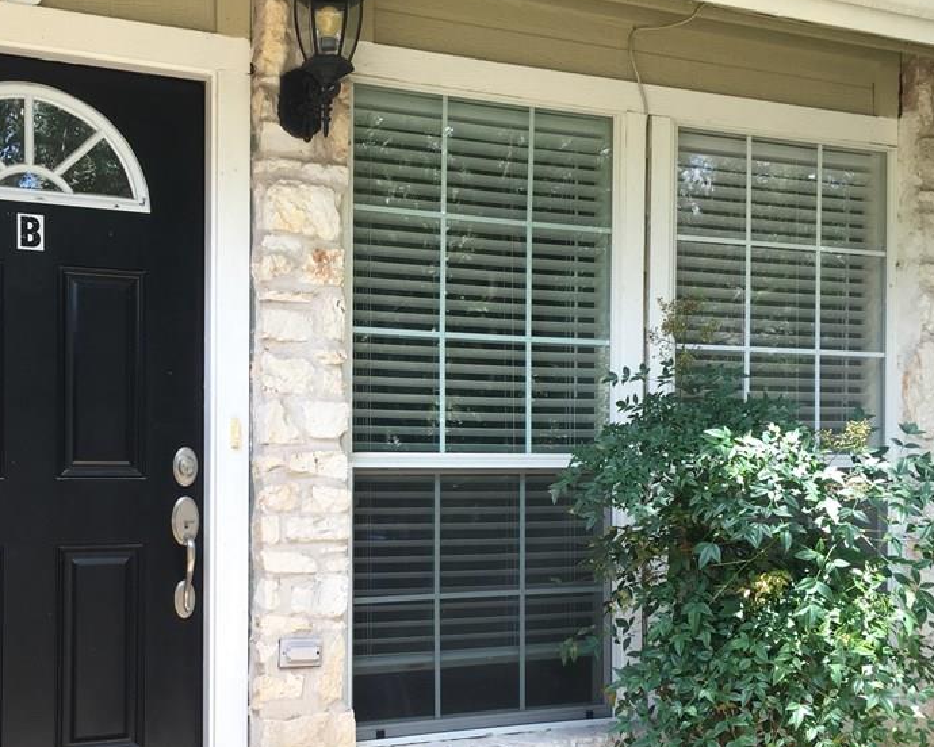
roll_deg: +0.5
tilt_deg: -0.2
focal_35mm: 42
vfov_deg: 35.5
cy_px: 461
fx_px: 1161
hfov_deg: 43.5
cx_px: 356
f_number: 2.2
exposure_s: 1/120
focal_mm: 4.15
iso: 32
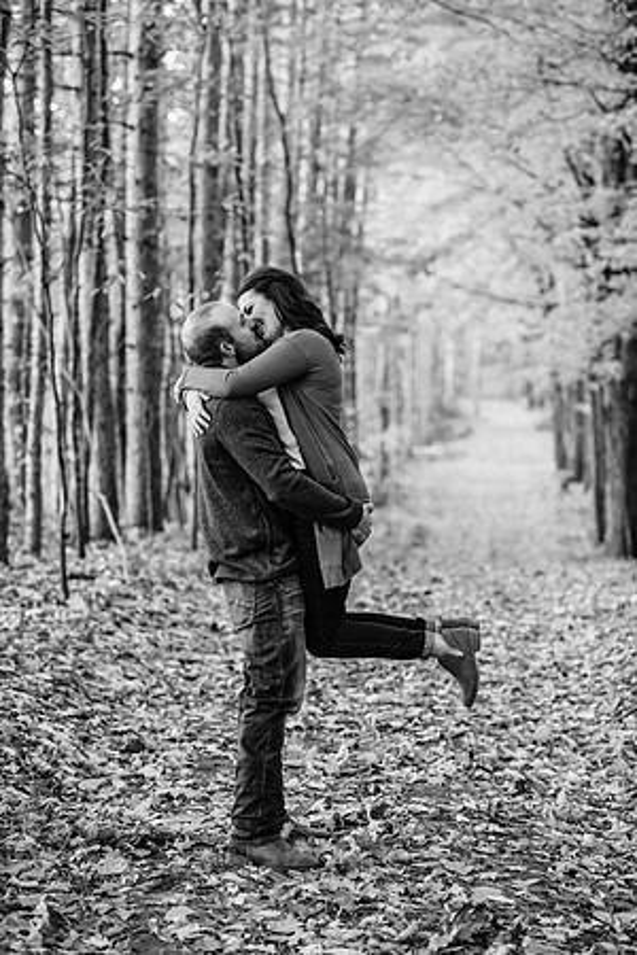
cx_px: 318
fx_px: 2256
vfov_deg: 23.9
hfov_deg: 16.1
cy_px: 478
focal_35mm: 85
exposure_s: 1/200
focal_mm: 85
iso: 500
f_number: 2.8
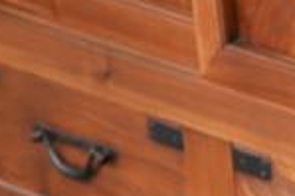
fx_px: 3102
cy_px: 108
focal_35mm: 379
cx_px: 806
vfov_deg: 3.6
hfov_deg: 5.2
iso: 1250
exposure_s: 1/60
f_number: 4
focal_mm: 52
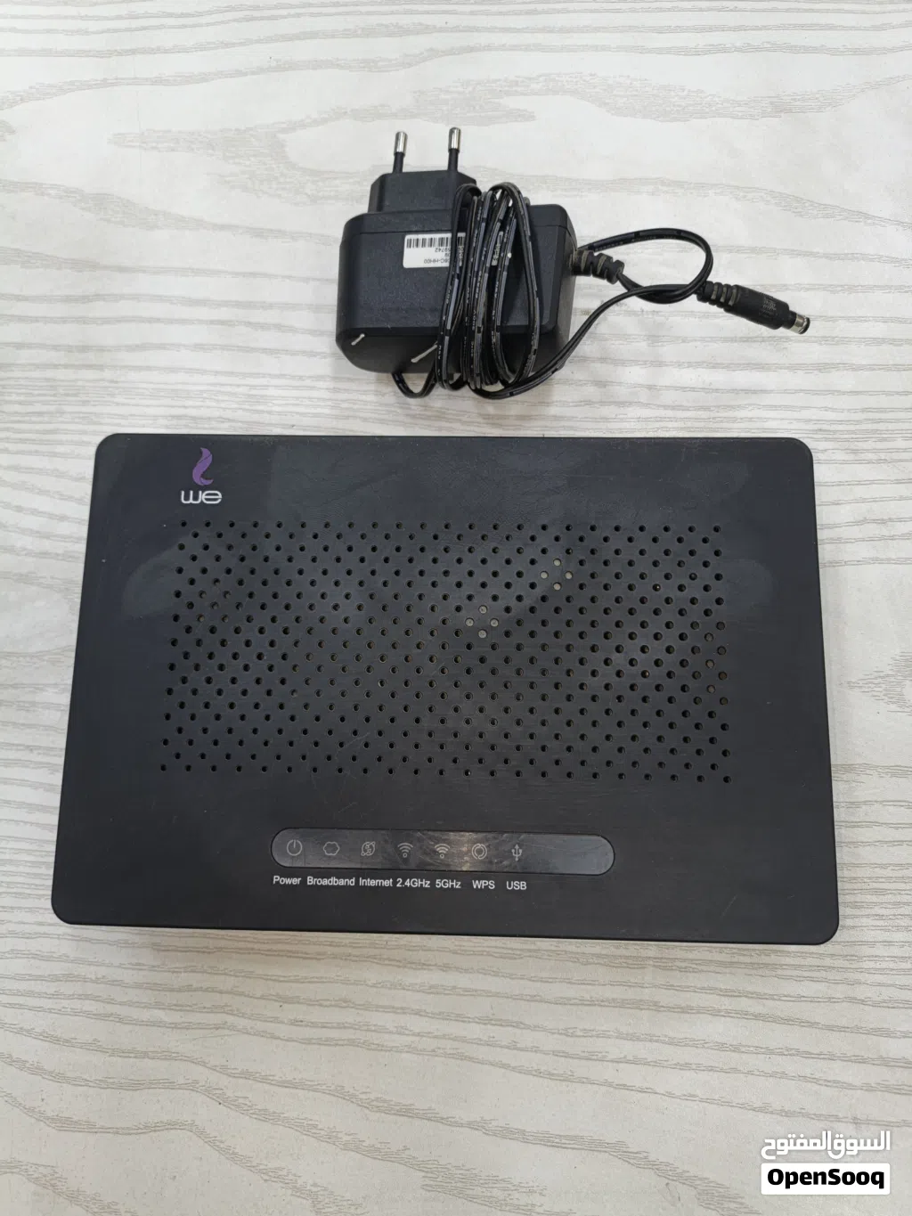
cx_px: 456
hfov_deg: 58.9
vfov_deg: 73.9
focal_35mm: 23
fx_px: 808
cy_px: 608
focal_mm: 4.71
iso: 93
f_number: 1.79
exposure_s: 1/66.6
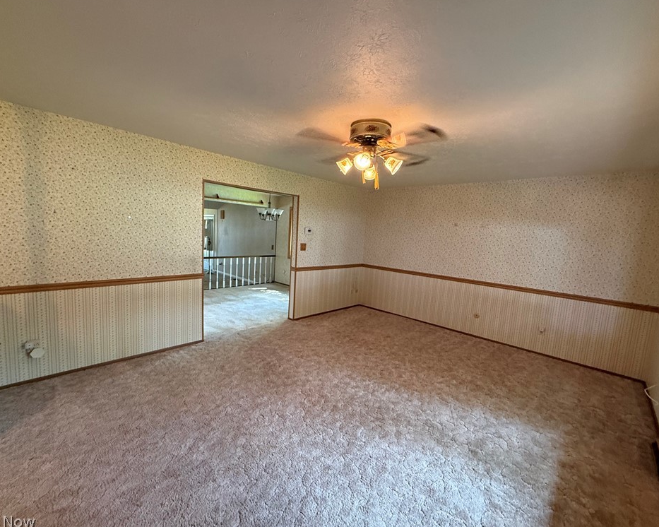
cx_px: 323
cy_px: 262
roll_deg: -3.0
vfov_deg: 84.0
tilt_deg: -4.8
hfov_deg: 96.8
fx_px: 292
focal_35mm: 15
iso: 400
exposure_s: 1/60
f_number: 2.2
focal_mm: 2.22
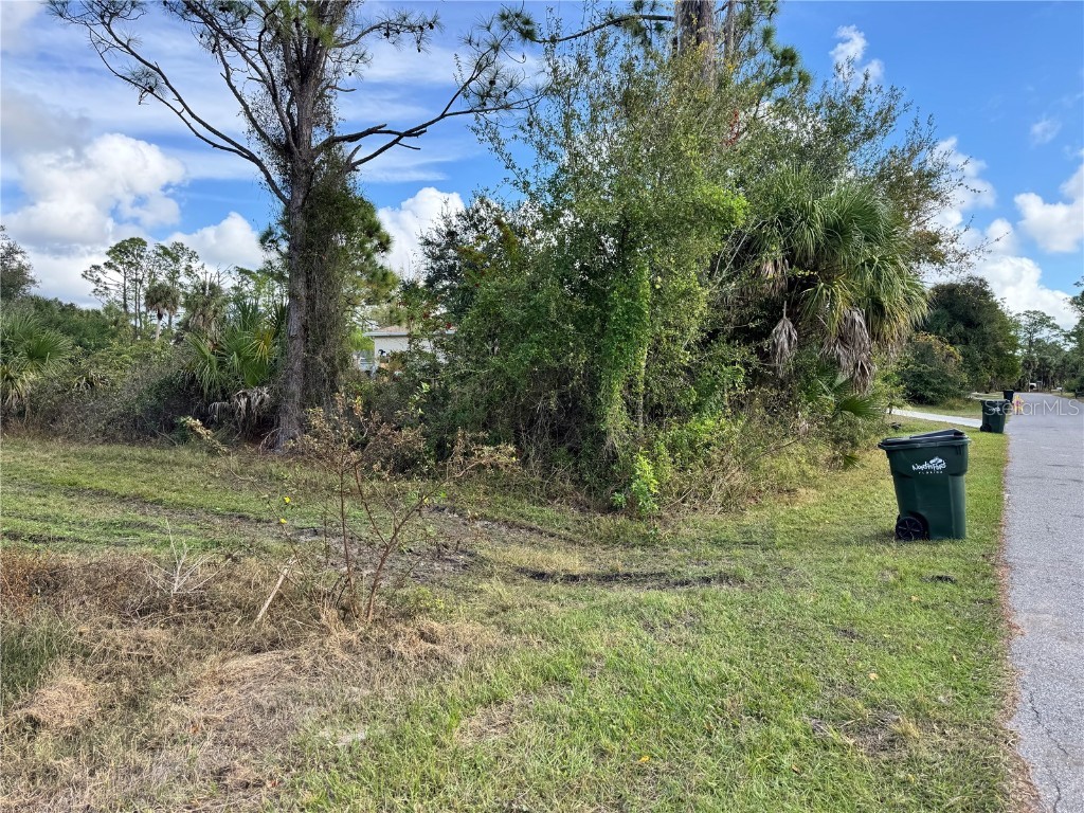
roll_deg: -0.7
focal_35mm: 24
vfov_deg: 56.8
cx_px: 542
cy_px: 406
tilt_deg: -2.3
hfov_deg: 71.6
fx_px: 752
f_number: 1.78
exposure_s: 1/1151
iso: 80
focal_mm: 6.76
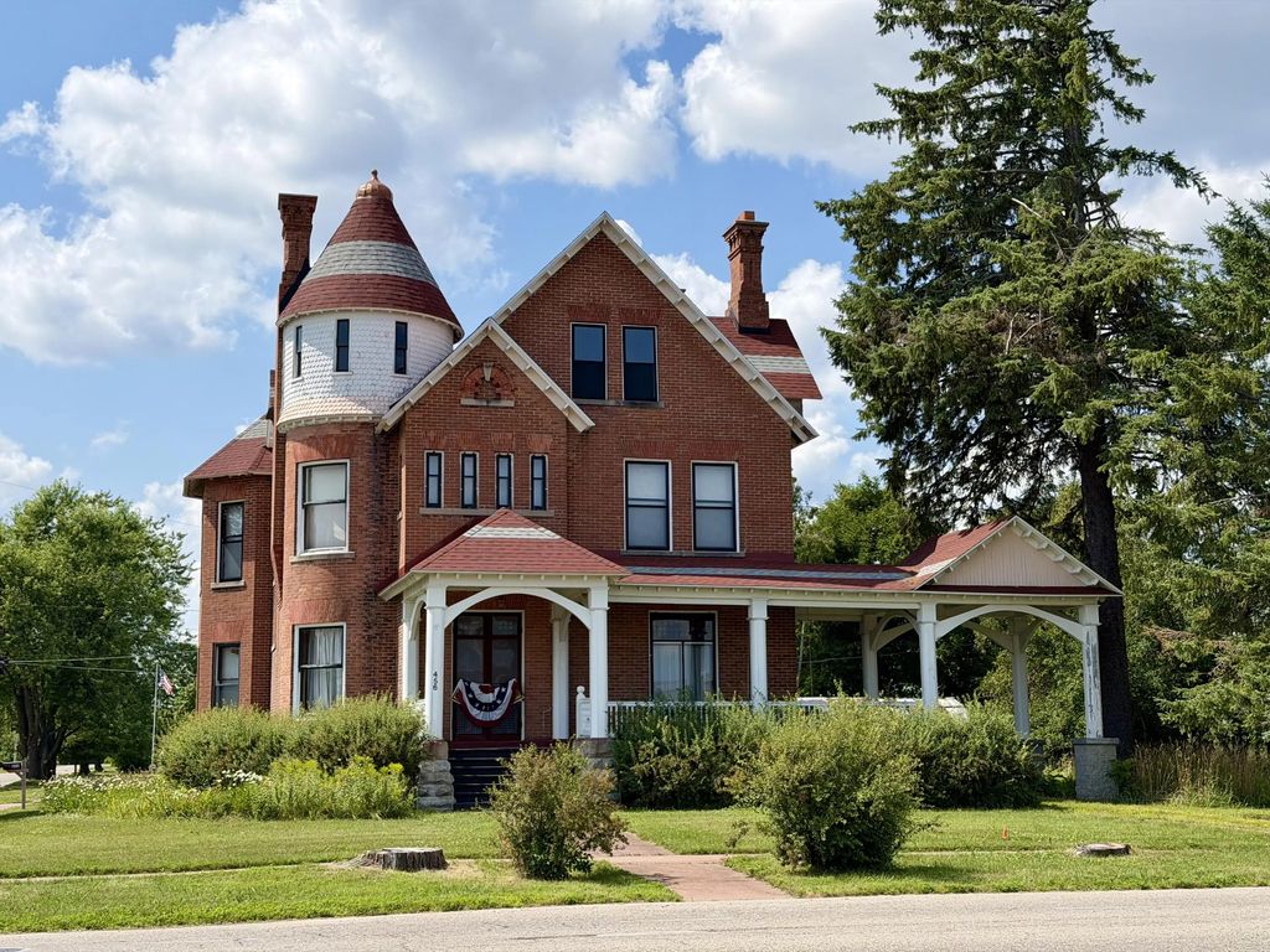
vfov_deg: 30.3
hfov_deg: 39.7
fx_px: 1761
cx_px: 635
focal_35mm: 48
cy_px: 476
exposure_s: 1/6024
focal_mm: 6.76
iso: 64
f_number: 1.78
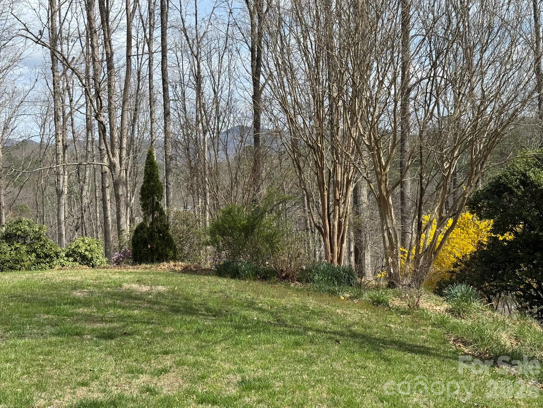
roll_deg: +3.0
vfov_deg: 30.3
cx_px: 272
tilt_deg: -0.7
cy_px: 204
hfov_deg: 39.7
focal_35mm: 48
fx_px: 753
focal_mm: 6.76
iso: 64
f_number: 1.78
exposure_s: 1/3817
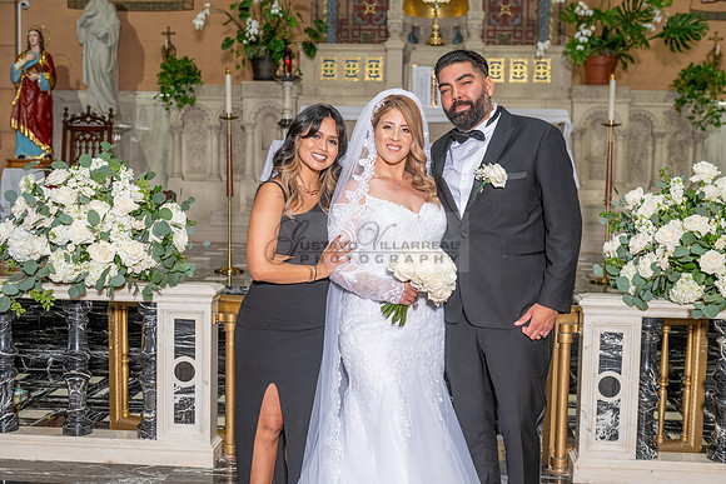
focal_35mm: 48
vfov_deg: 28.1
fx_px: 968
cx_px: 363
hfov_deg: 41.1
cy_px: 242
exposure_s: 1/200
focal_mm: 48
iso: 800
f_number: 4
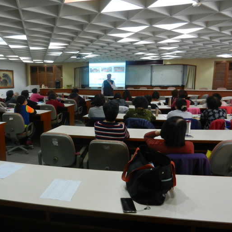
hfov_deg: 53.4
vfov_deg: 54.0
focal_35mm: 30
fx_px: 227
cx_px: 86
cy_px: 117
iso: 360
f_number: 3.5
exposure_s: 1/30
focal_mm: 4.5
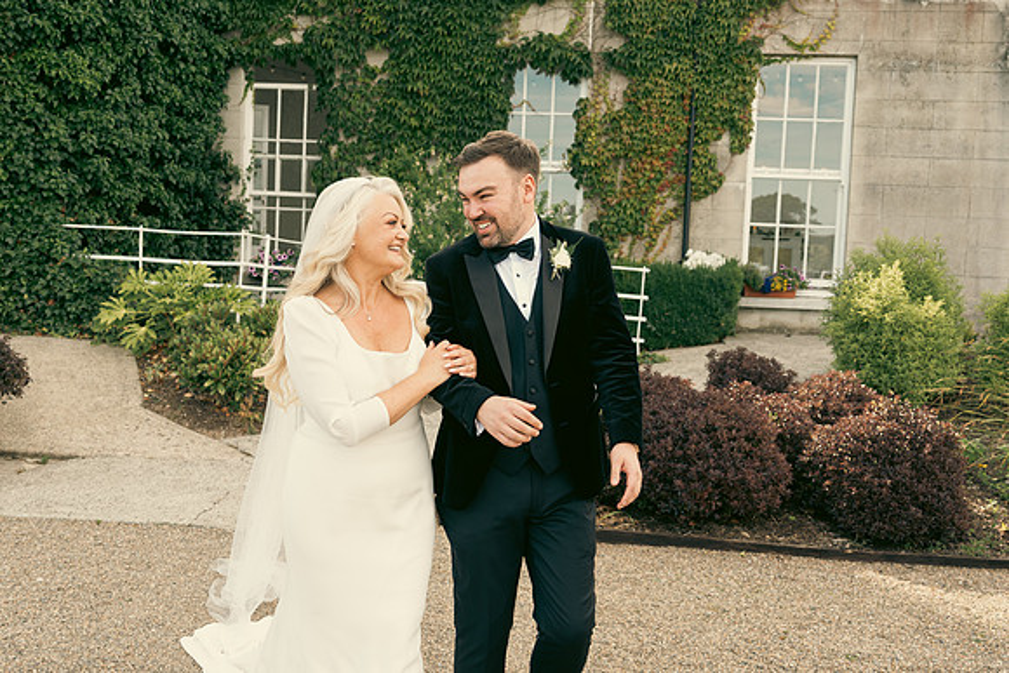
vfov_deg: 36.9
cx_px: 504
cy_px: 336
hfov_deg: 53.1
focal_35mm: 36
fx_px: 1009
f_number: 3.2
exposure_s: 1/400
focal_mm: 24
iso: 125
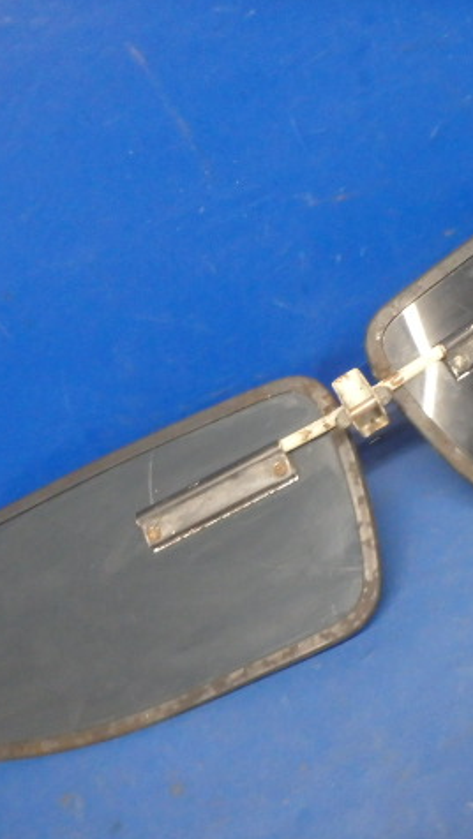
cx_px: 346
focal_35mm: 41
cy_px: 418
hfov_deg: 28.7
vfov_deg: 49.4
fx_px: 914
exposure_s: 1/30
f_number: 3.9
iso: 1250
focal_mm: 5
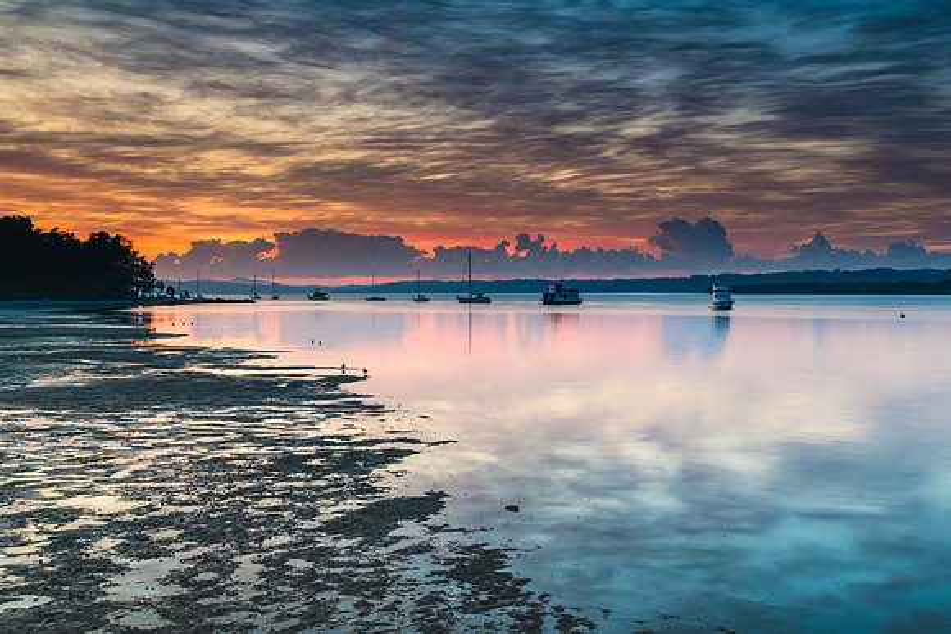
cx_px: 476
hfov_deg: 49.3
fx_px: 1036
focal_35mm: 39
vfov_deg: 34.0
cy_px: 317
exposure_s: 1.3
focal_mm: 38
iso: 200
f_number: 7.1
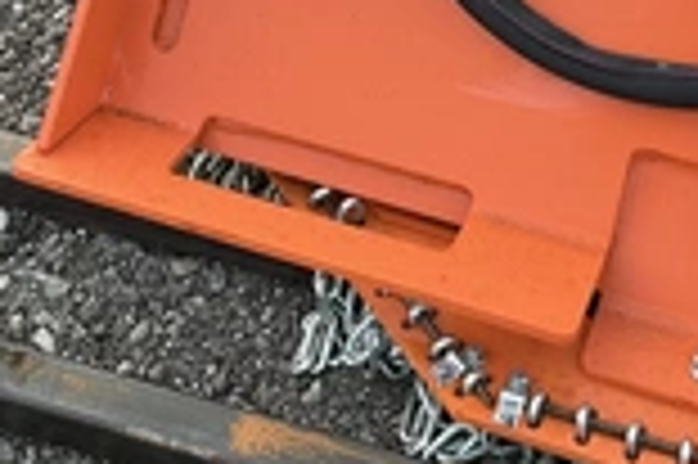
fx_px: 1511
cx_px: 419
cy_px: -54
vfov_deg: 16.9
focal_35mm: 78
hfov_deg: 26.0
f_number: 1.8
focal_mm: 3
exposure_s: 1/122
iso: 32
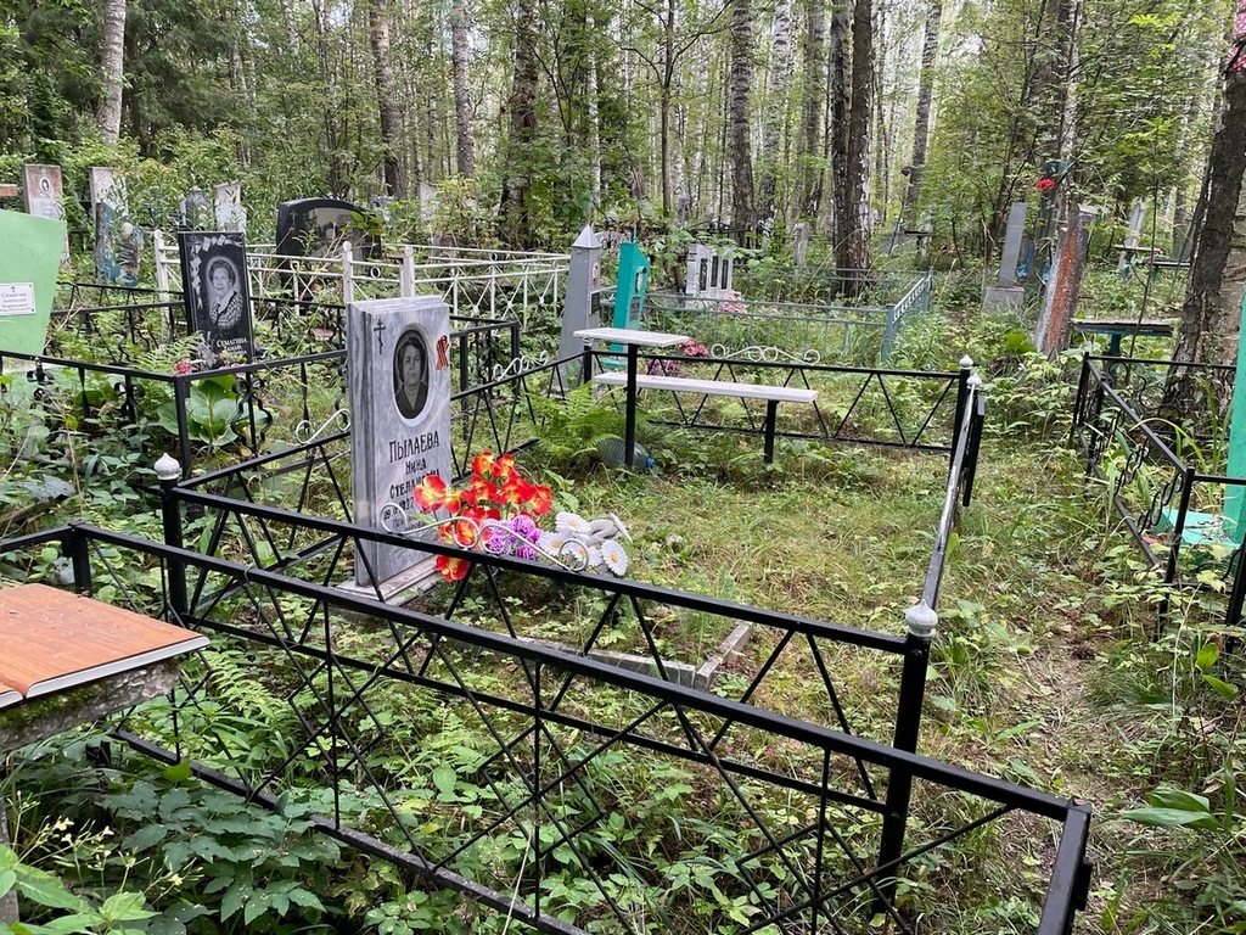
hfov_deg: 67.3
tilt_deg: -7.0
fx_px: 936
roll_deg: -0.7
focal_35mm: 26
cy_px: 468
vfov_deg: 53.1
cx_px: 623
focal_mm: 4.2
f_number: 1.6
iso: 100
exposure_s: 1/121
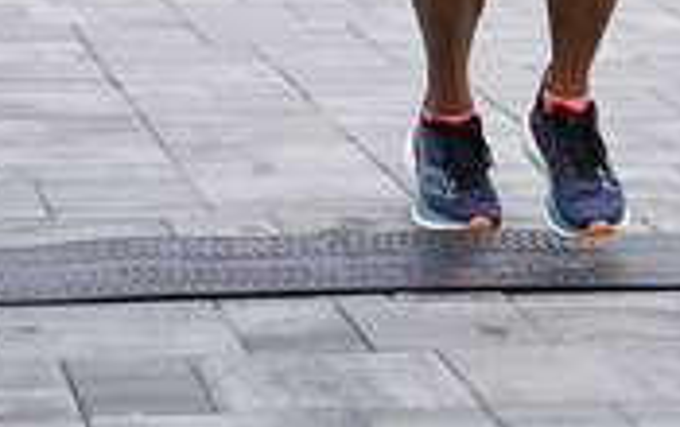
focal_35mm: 224
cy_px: -633
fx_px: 4158
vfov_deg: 5.7
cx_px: 624
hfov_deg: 9.3
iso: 640
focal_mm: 70
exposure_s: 1/1600
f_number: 2.8
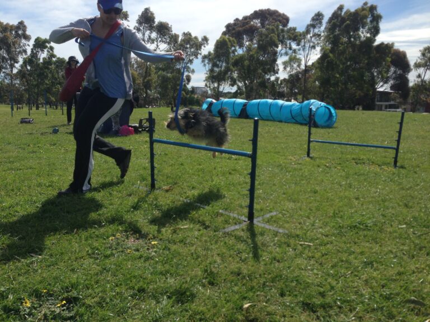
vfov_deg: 42.9
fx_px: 410
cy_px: 161
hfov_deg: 55.4
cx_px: 215
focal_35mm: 33
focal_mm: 4.12
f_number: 2.4
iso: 50
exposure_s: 1/2088
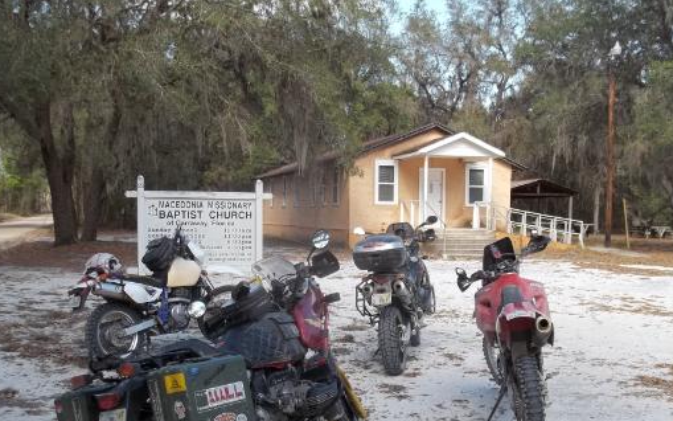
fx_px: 807
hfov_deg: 45.3
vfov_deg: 29.1
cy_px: 273
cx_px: 346
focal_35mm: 44
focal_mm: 5.9
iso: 64
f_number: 3.3
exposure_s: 1/250
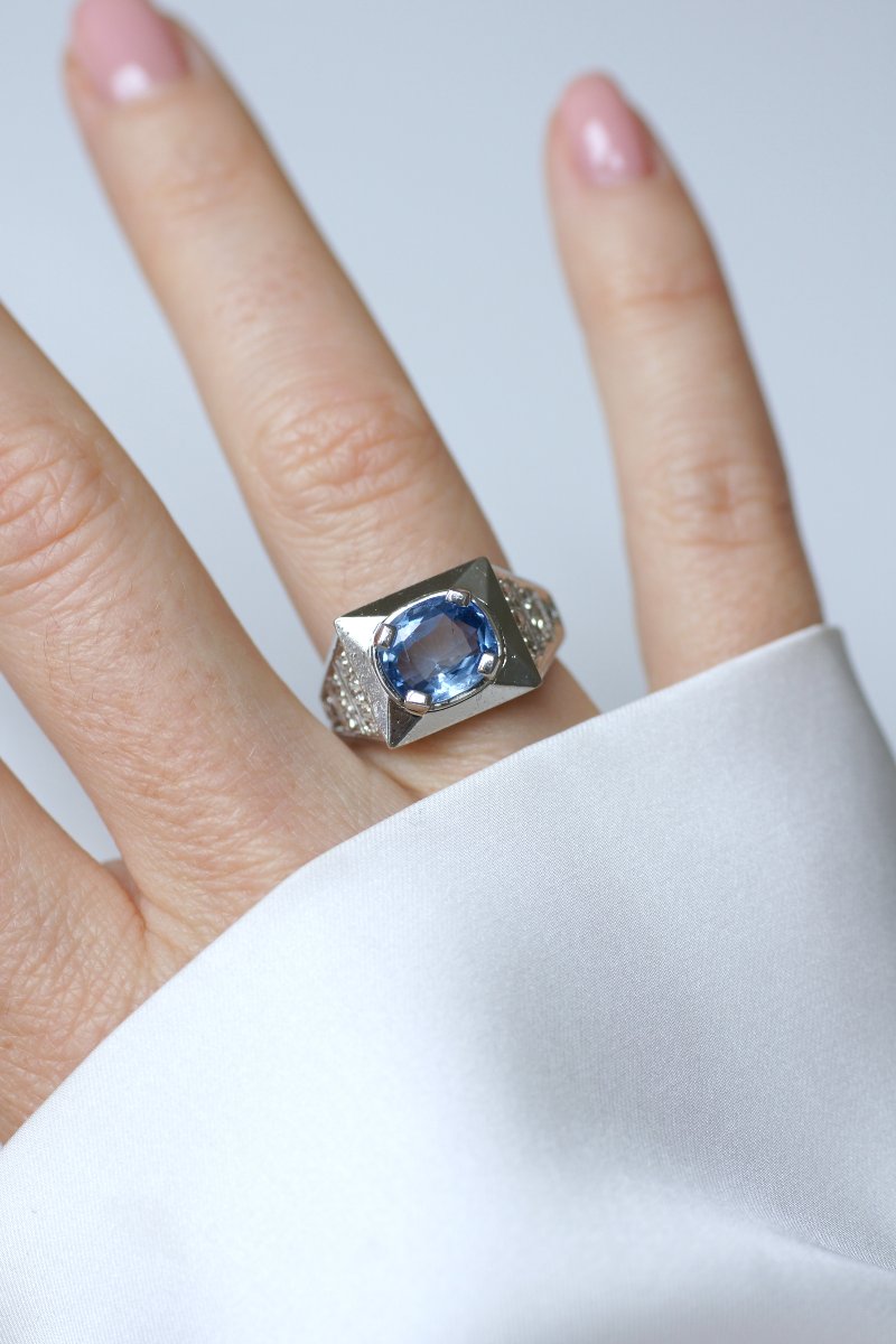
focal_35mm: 105
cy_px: 672
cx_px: 448
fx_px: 3920
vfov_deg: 19.5
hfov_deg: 13.0
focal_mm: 70
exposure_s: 1/160
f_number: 4
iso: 200
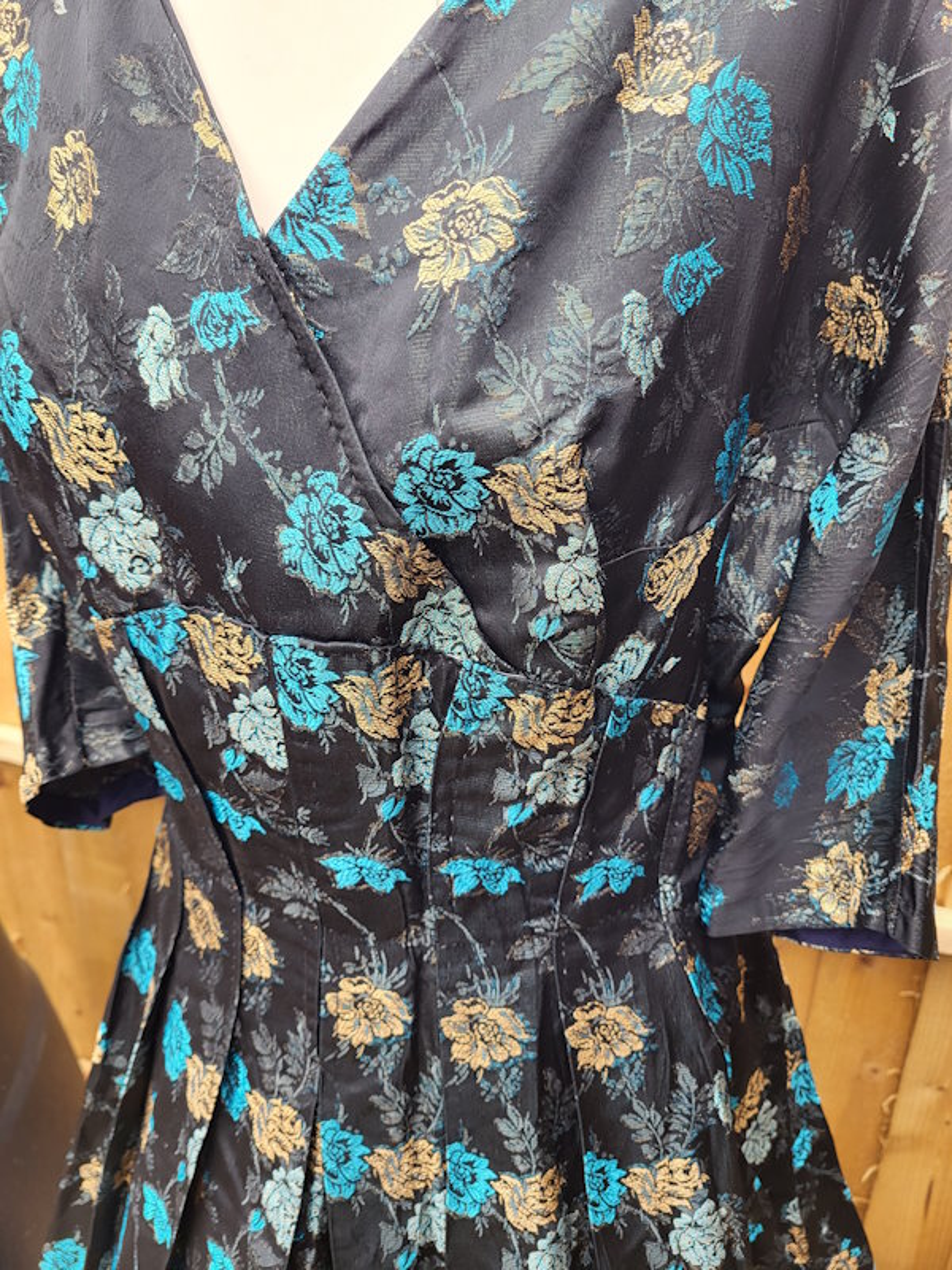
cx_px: 476
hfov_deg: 53.1
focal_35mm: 26
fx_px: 953
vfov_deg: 67.3
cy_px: 635
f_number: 1.8
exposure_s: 1/175
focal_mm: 5.4
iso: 40
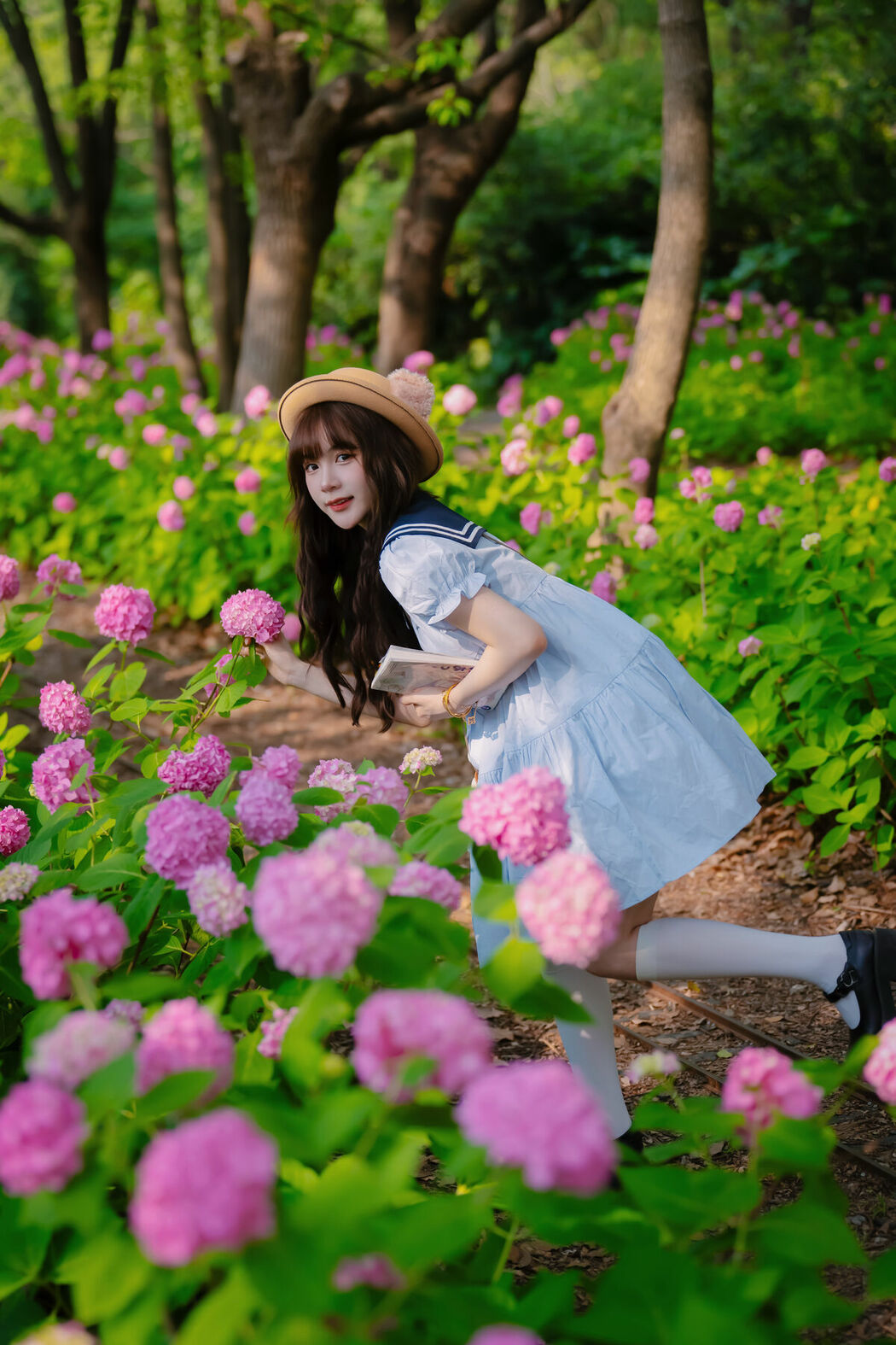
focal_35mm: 68
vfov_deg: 29.7
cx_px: 448
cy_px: 672
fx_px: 2538
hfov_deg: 20.0
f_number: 2.8
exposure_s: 1/640
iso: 100
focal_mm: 68
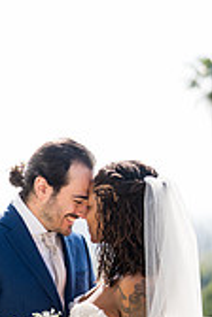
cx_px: 117
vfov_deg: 14.9
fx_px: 1184
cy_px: 357
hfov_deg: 10.2
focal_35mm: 134
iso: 100
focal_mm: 50
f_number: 1.2
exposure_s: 1/5000
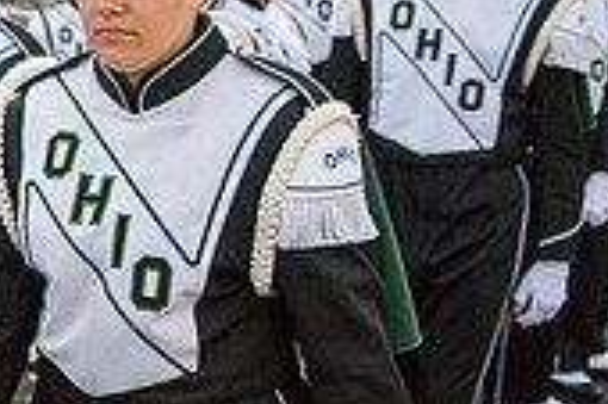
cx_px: -322
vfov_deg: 16.6
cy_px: 166
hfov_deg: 20.8
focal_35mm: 82
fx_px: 1384
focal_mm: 24
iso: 2000
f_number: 3.2
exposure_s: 1/800
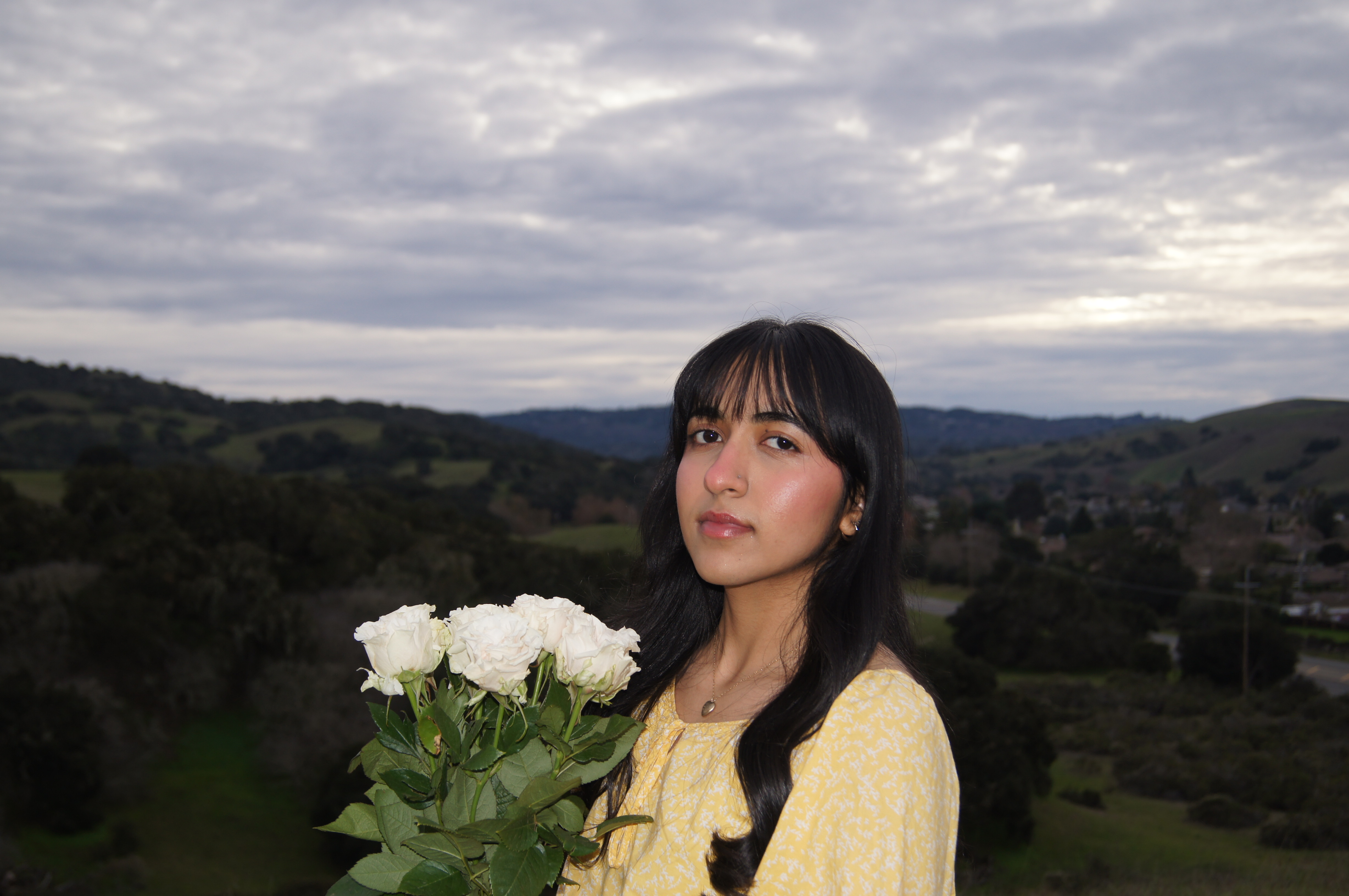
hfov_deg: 43.6
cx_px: 674
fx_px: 1684
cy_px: 448
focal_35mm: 45
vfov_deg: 29.8
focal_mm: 30
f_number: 5
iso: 100
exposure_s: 1/160
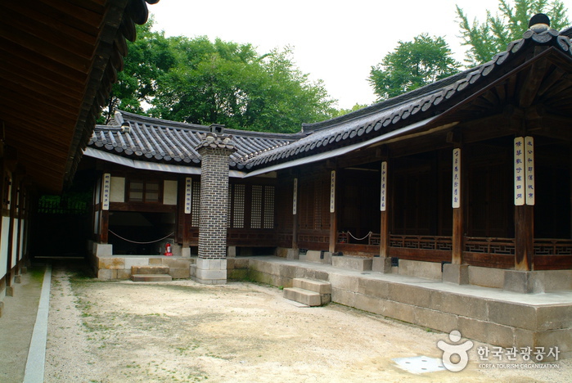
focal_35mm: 30
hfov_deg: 61.9
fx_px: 477
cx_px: 286
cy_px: 192
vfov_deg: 43.7
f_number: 6.7
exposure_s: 1/90
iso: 400
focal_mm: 20
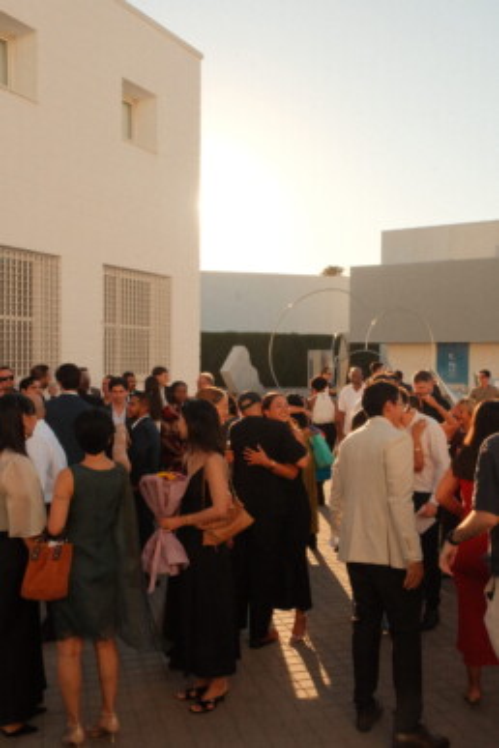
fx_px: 686
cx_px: 250
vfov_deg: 57.2
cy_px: 374
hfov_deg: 40.0
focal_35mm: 33
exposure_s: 1/500
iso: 4000
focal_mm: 22.3
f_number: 20
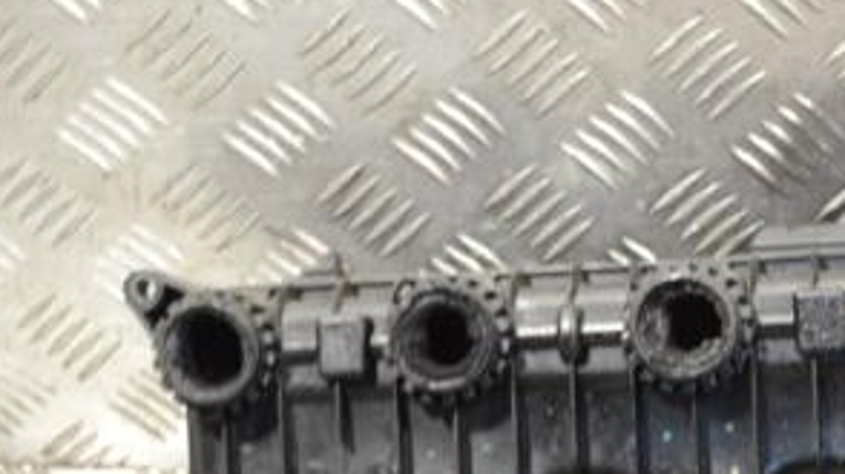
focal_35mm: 109
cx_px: 730
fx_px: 2441
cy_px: 373
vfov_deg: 11.1
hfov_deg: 19.3
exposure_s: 1/30
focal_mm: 34
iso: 450
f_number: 5
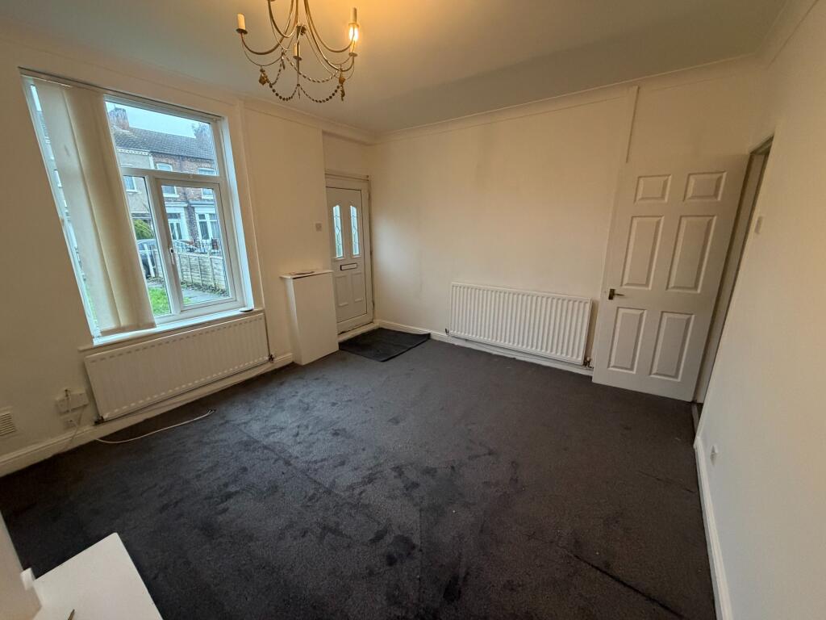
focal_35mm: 14
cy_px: 310
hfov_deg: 102.1
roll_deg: +0.6
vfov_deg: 85.7
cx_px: 413
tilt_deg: -14.7
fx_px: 334
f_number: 2.2
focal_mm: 2.22
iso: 400
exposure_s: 1/50
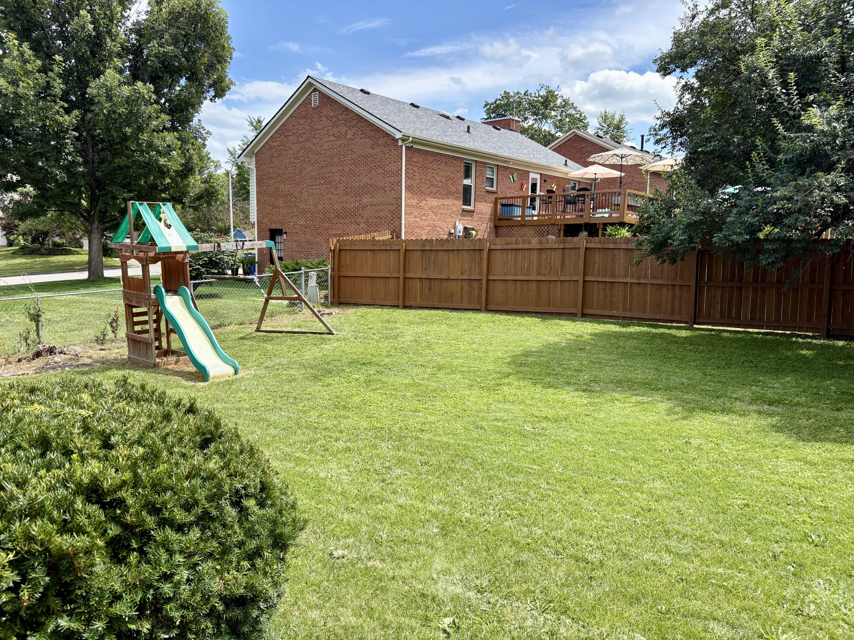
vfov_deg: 53.1
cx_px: 427
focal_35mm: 26
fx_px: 641
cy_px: 320
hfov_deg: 67.3
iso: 64
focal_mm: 5.96
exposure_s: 1/1706
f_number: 1.6
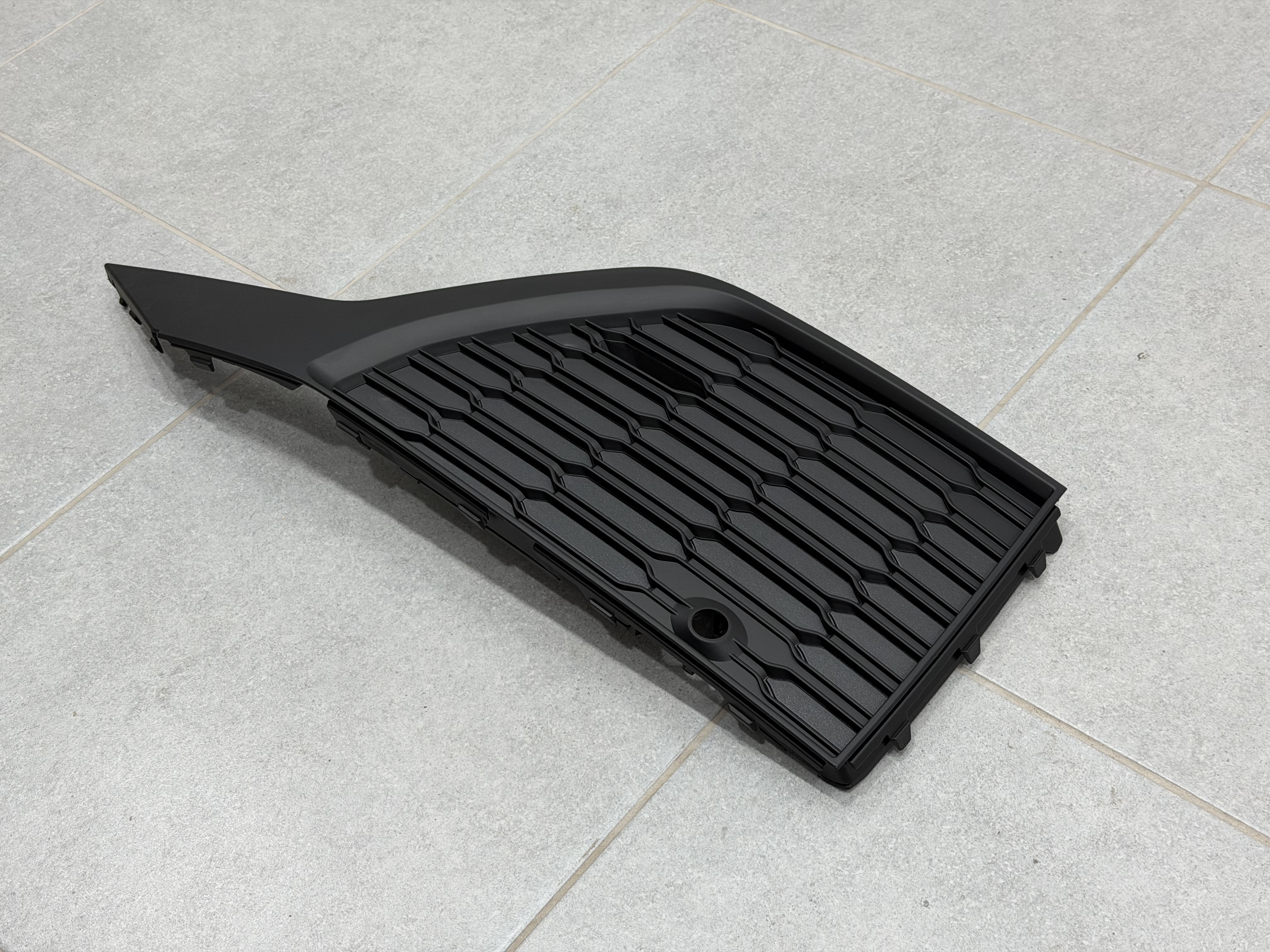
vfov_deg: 30.3
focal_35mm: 48
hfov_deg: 39.7
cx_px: 635
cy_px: 476
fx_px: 1761
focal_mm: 6.76
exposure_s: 1/121
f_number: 1.78
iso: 50
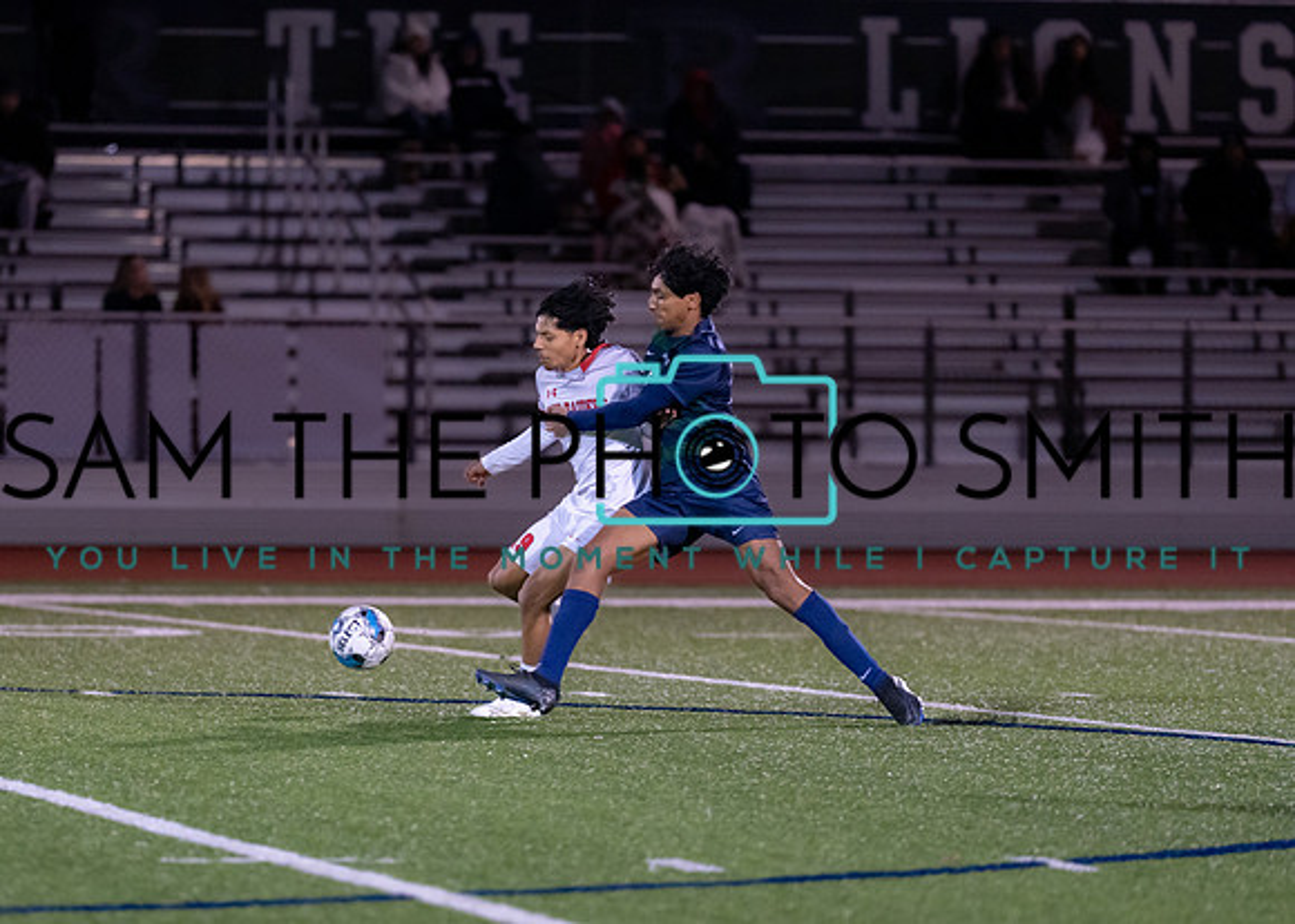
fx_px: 10667
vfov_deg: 5.0
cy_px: 526
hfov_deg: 6.9
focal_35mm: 290
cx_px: 561
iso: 2500
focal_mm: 200
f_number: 2.8
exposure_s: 1/1000
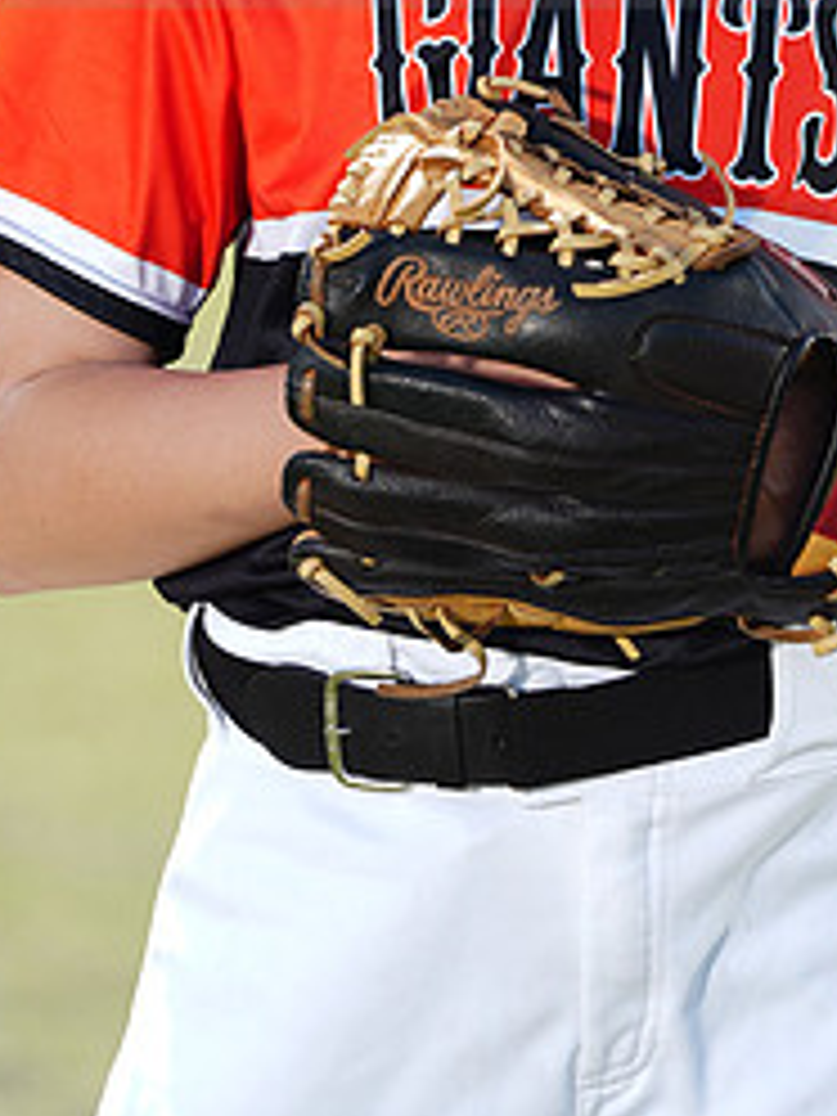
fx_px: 14476
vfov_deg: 4.4
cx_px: 515
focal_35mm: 449
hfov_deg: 3.3
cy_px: -135
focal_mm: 200
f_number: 4.5
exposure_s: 1/250
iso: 64
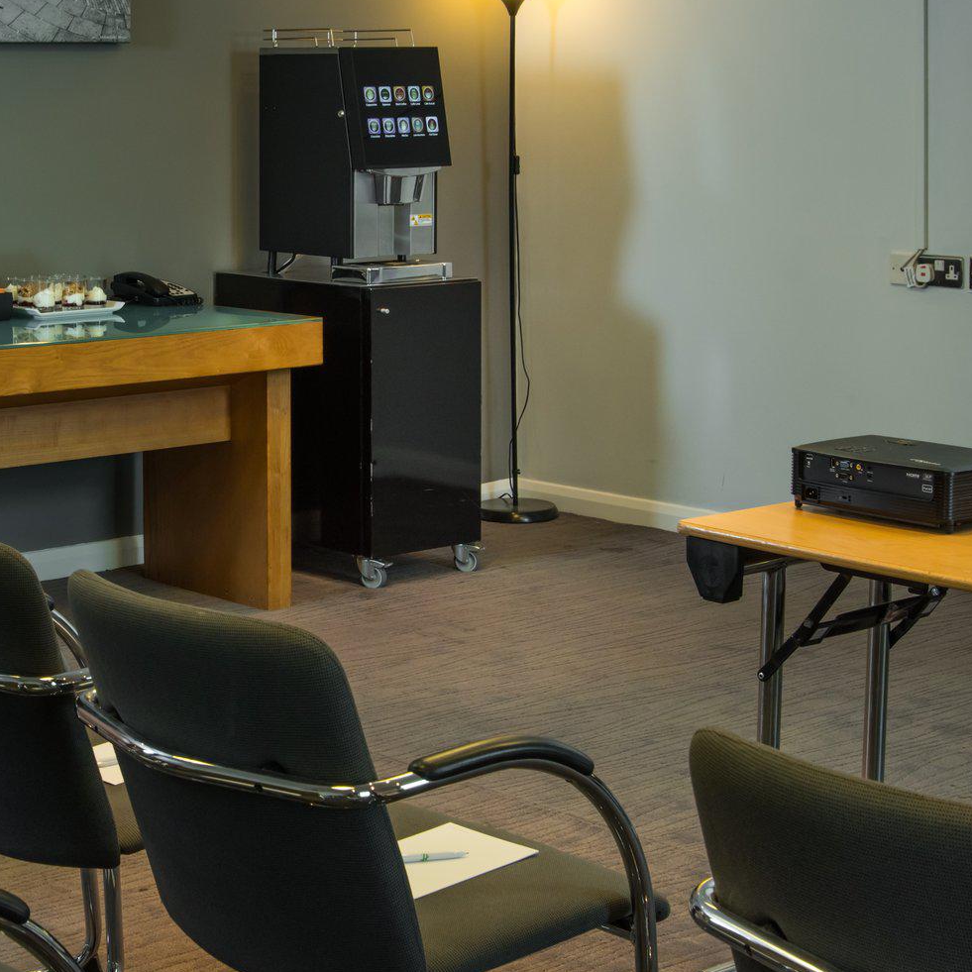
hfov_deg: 23.9
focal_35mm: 71
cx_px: 168
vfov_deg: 24.3
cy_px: 432
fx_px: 2256
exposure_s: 1/10
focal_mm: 40
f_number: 10
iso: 800
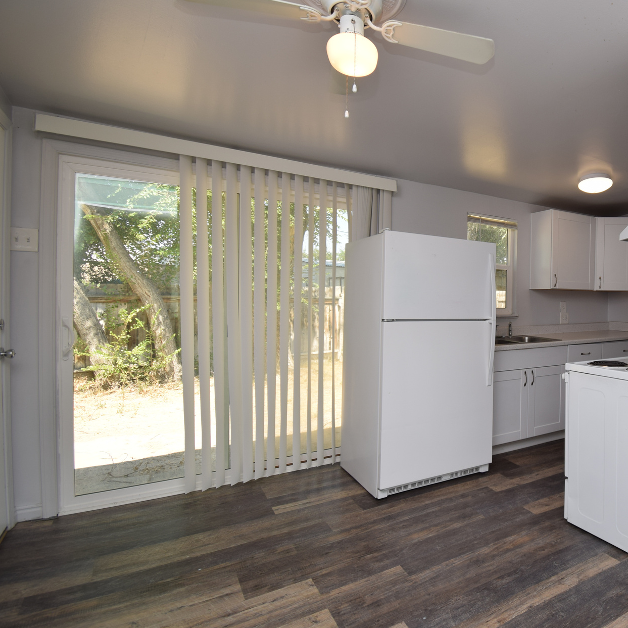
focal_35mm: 21
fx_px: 431
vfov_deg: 72.1
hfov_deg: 65.3
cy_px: 301
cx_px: 508
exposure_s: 1/125
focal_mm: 10
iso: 160
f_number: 5.6
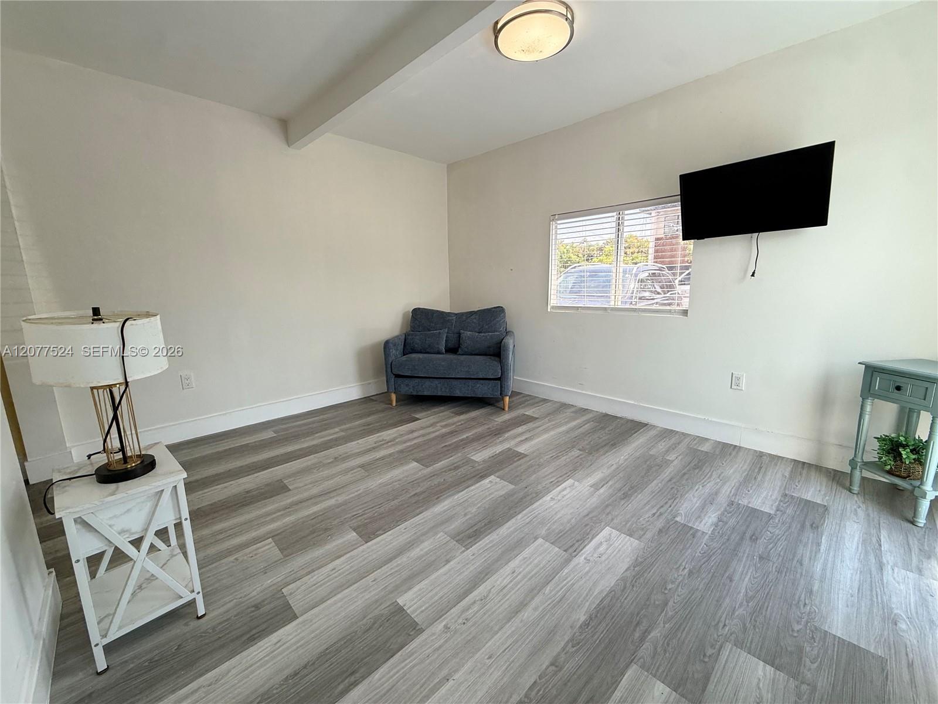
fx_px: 379
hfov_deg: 102.1
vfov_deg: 85.7
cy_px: 352
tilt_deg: -9.9
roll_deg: +1.0
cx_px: 469
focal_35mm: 14
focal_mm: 2.22
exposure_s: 1/249
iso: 64
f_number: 2.2
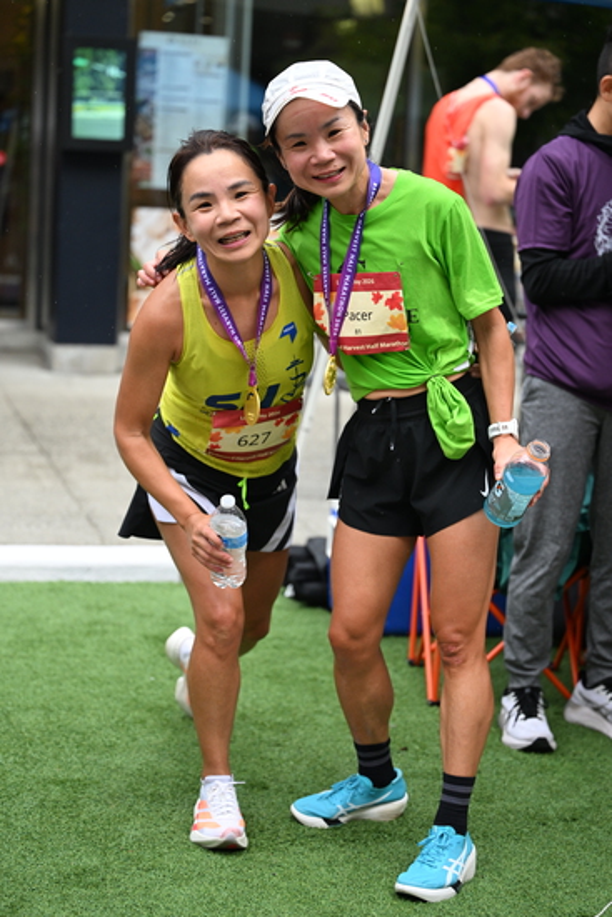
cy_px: 458
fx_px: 1784
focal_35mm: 70
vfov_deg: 28.8
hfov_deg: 19.5
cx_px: 306
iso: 1250
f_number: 2.8
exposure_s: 1/1600
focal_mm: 70
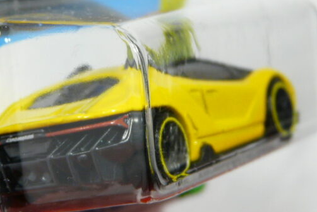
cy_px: 96
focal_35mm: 164
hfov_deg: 12.5
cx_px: 128
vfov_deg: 8.4
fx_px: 1444
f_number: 3.2
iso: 160
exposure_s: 1/50
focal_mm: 13.6
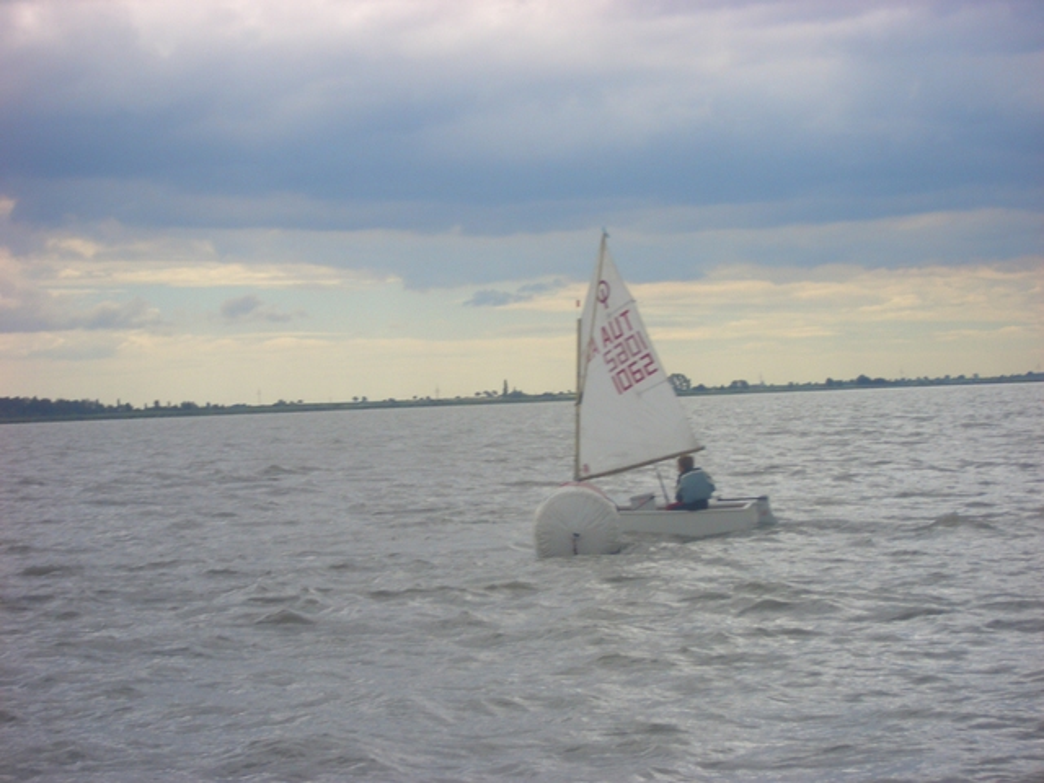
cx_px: 522
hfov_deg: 18.7
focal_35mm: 105
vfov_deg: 14.1
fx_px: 3167
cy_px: 392
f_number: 7.7
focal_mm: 17.4
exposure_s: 1/125
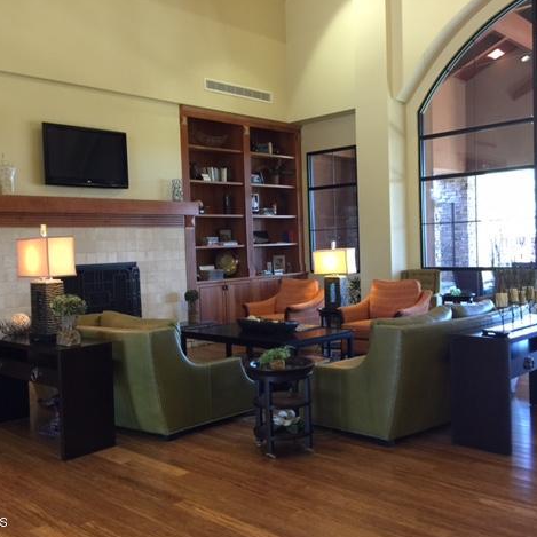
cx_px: 268
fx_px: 614
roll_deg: +0.9
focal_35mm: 35
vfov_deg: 47.2
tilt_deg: -2.4
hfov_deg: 47.2
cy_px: 270
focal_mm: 4.15
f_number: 2.2
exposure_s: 1/15
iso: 100
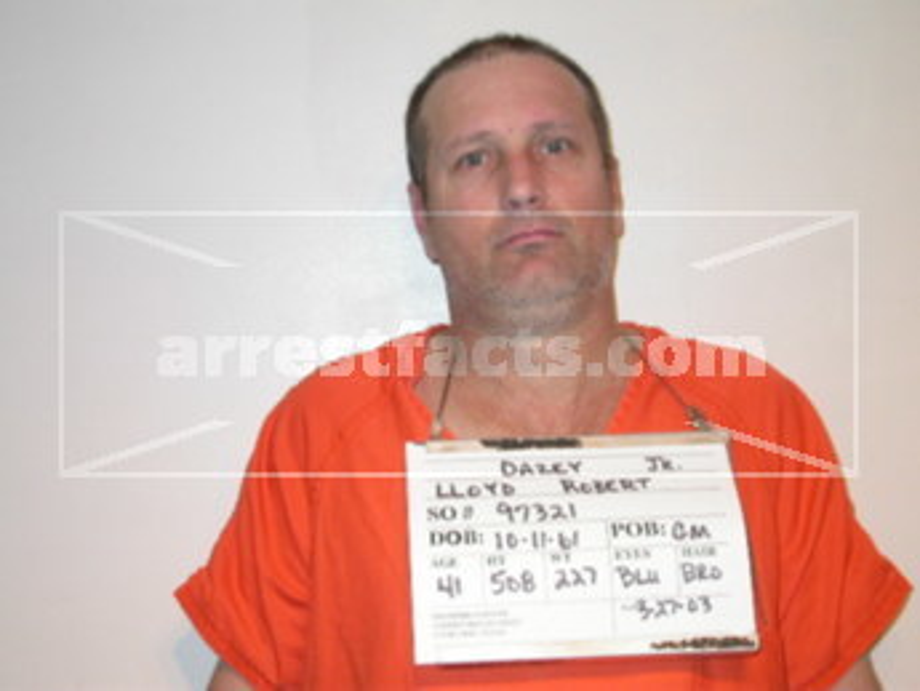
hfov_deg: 30.3
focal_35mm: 64
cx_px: 460
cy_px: 346
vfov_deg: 22.9
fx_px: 1702
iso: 100
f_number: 3.2
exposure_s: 1/60.3
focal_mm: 13.3
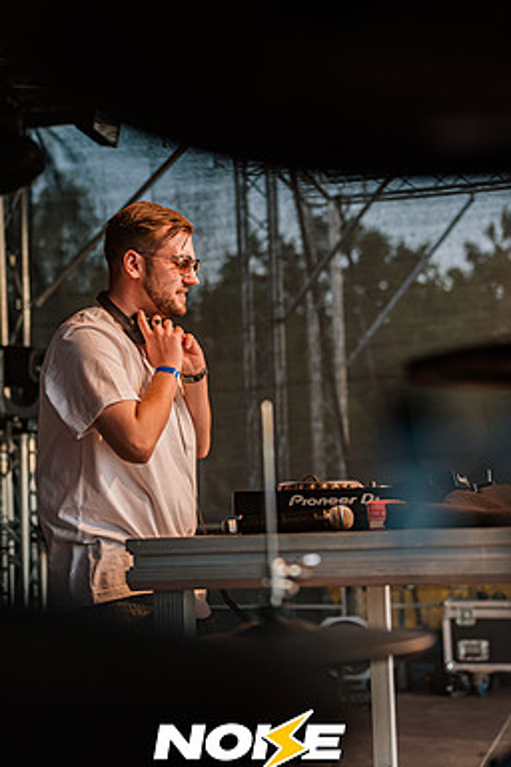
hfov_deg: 22.3
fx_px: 1299
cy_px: 378
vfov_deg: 32.9
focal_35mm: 61
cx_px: 250
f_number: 2.5
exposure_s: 1/160
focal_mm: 52
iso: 250
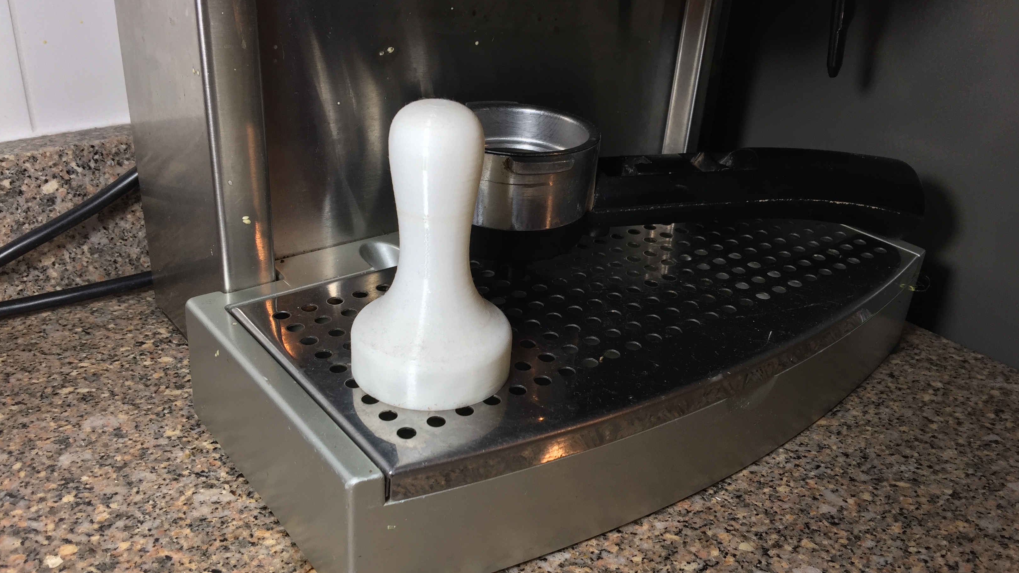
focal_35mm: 32
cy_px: 305
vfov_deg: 36.7
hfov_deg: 61.0
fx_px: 865
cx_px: 515
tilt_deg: -27.2
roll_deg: -4.2
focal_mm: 4.15
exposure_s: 1/50
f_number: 2.2
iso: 32
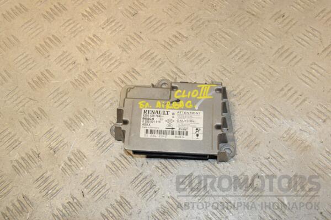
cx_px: 166
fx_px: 414
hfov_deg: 43.6
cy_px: 110
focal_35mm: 45
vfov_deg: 29.9
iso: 800
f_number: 9
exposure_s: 1/200
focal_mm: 30
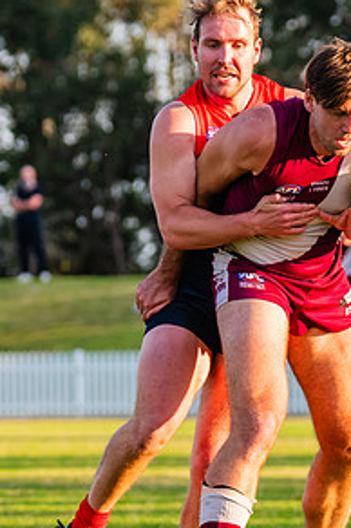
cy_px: 356
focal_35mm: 609
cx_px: 215
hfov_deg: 2.3
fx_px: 8927
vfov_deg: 3.4
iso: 800
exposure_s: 1/1000
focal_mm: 210
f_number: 5.6
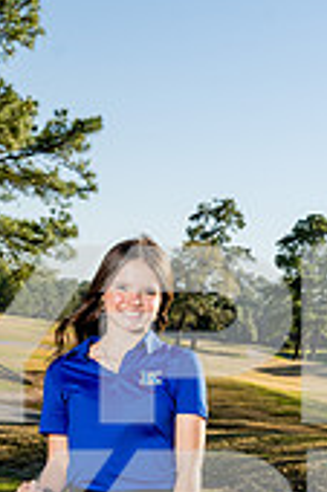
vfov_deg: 19.9
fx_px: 1338
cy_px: 541
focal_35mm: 98
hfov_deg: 13.9
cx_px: 72
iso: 100
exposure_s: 1/250
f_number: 8
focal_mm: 37
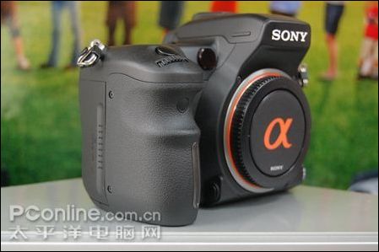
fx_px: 631
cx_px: 190
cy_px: 126
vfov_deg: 22.6
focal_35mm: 60
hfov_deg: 33.4
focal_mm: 40
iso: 1600
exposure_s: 1/15
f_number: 5
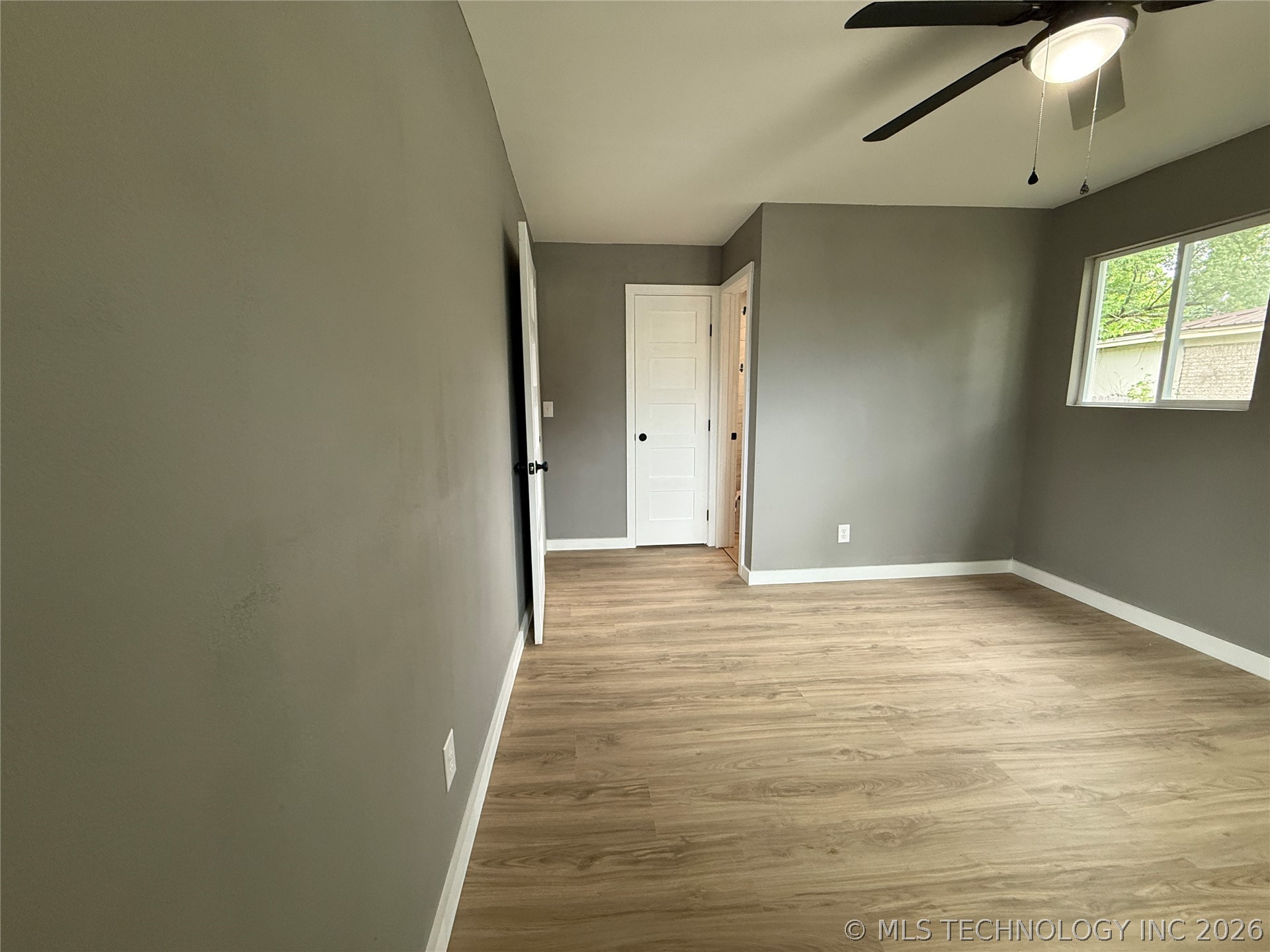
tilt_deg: -9.3
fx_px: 514
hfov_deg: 102.1
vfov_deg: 85.7
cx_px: 635
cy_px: 476
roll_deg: -0.4
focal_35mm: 14
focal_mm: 2.22
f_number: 2.2
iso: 250
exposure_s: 1/60
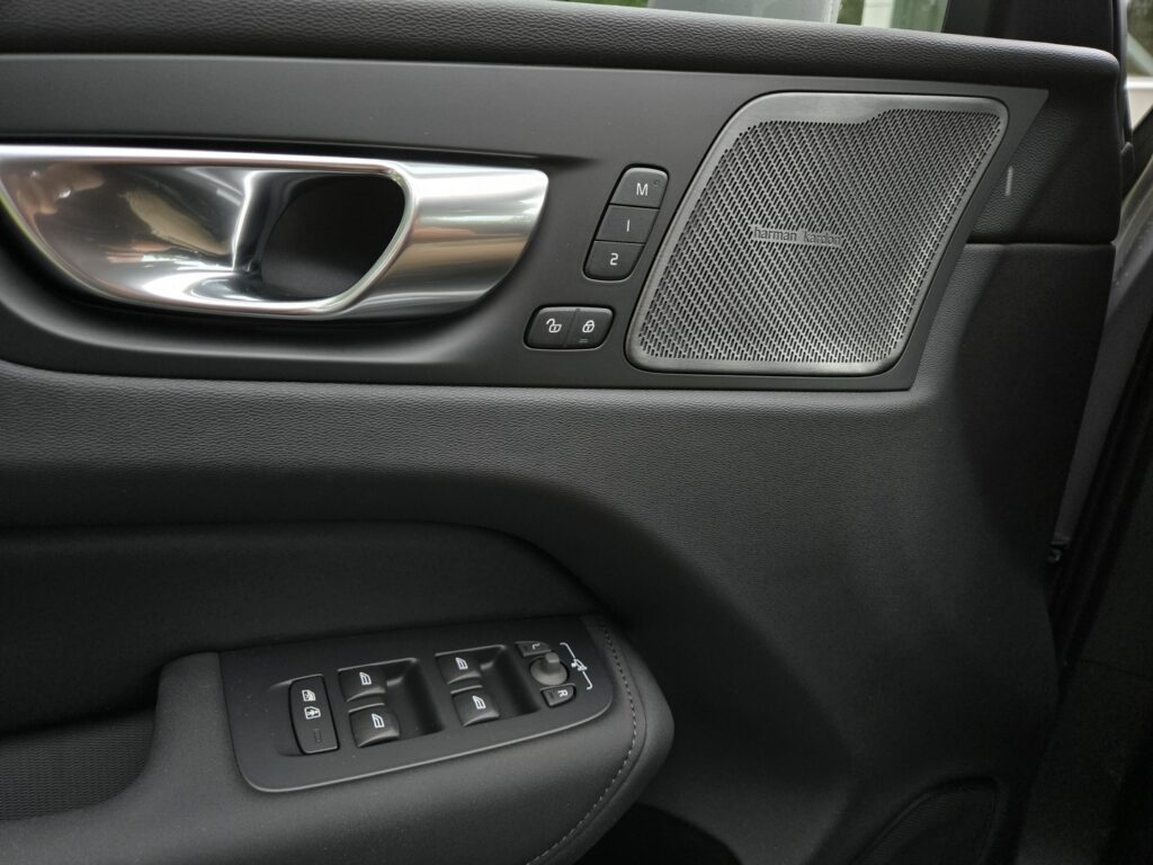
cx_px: 576
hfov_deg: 73.9
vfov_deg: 58.9
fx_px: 766
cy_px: 432
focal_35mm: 23
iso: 125
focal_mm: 5.4
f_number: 1.8
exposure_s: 1/508
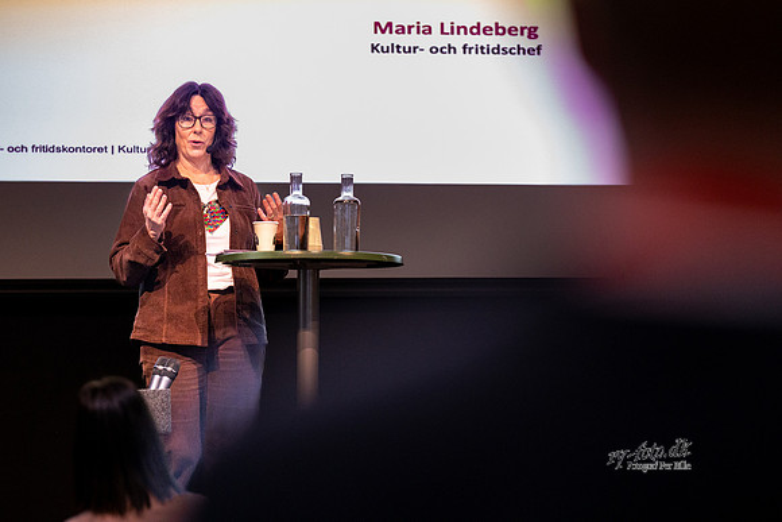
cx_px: 391
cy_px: 261
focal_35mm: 175
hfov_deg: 11.7
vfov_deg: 7.9
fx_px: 3802
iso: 10000
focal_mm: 175
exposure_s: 1/200
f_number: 2.8
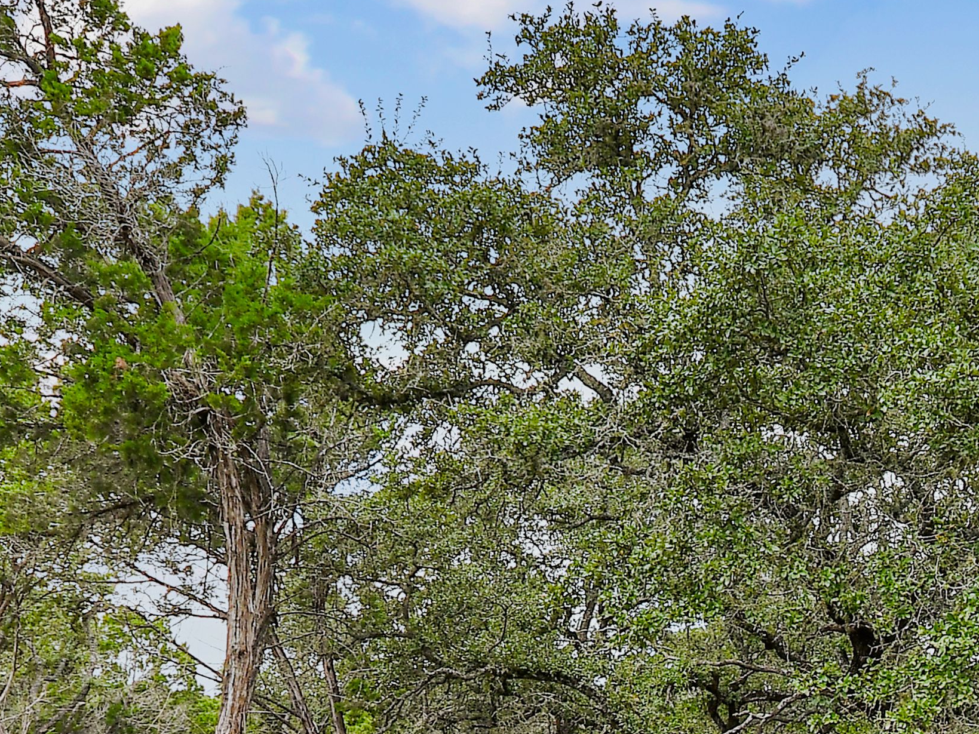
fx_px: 1386
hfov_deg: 37.0
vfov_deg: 28.2
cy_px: 700
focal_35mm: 49
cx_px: 839
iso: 125
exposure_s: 1/50
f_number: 5.6
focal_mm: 10
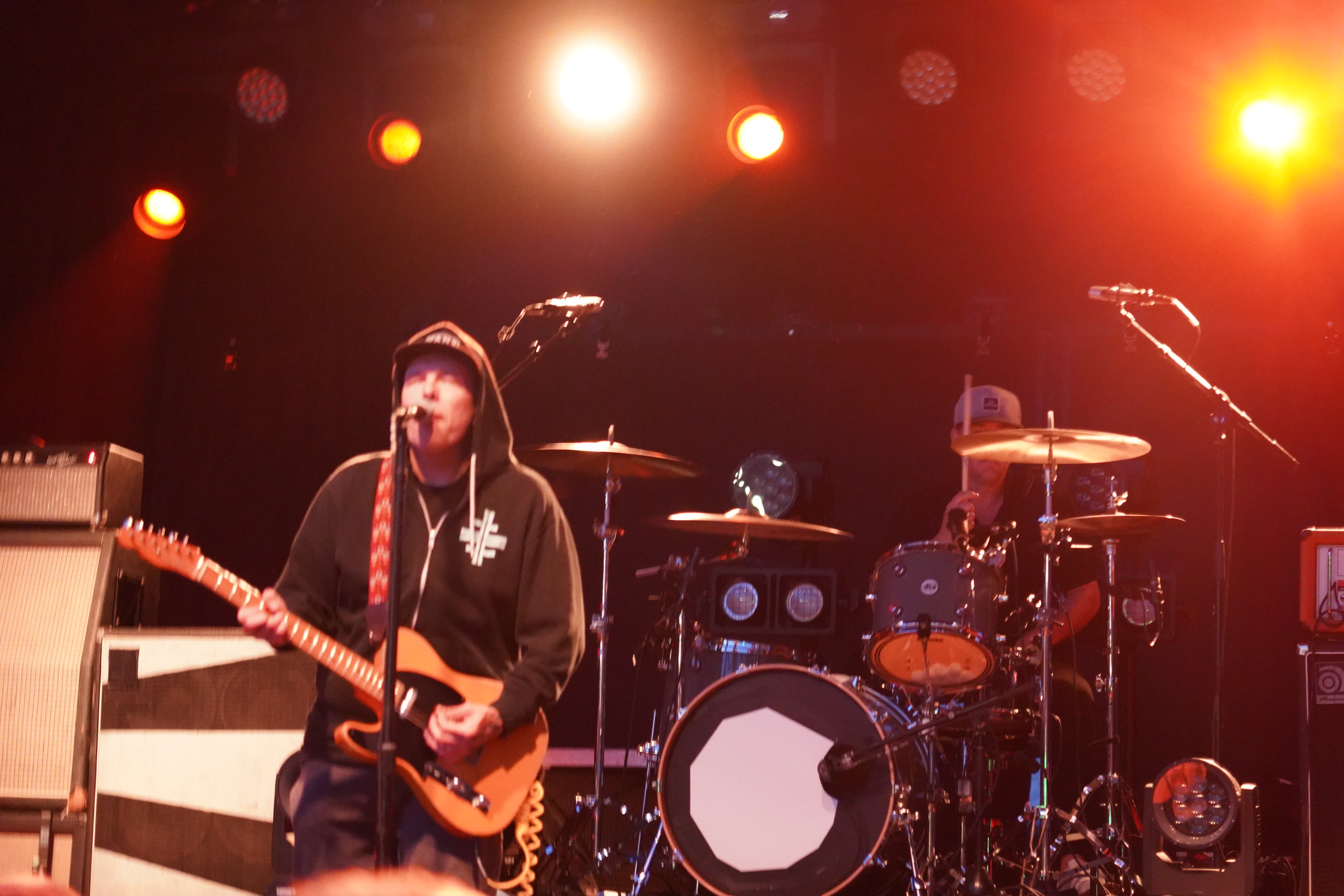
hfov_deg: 19.5
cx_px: 672
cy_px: 448
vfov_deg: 13.0
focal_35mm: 105
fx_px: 3920
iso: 12800
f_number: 4
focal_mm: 105
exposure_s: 1/50
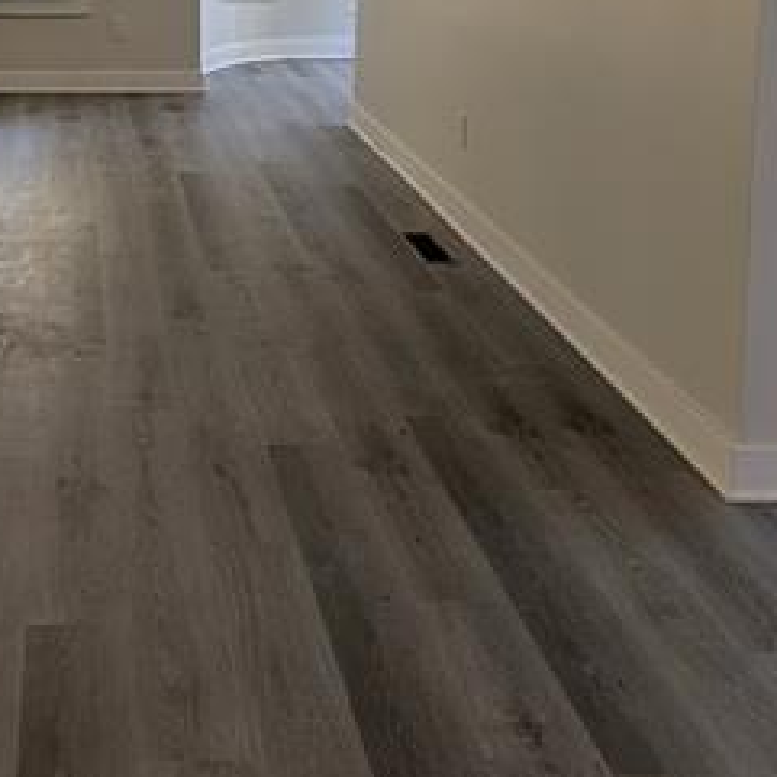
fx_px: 1143
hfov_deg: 34.9
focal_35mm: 45
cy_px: -26
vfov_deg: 33.8
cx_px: 48
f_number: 1.7
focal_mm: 2.02
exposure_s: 1/158
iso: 58
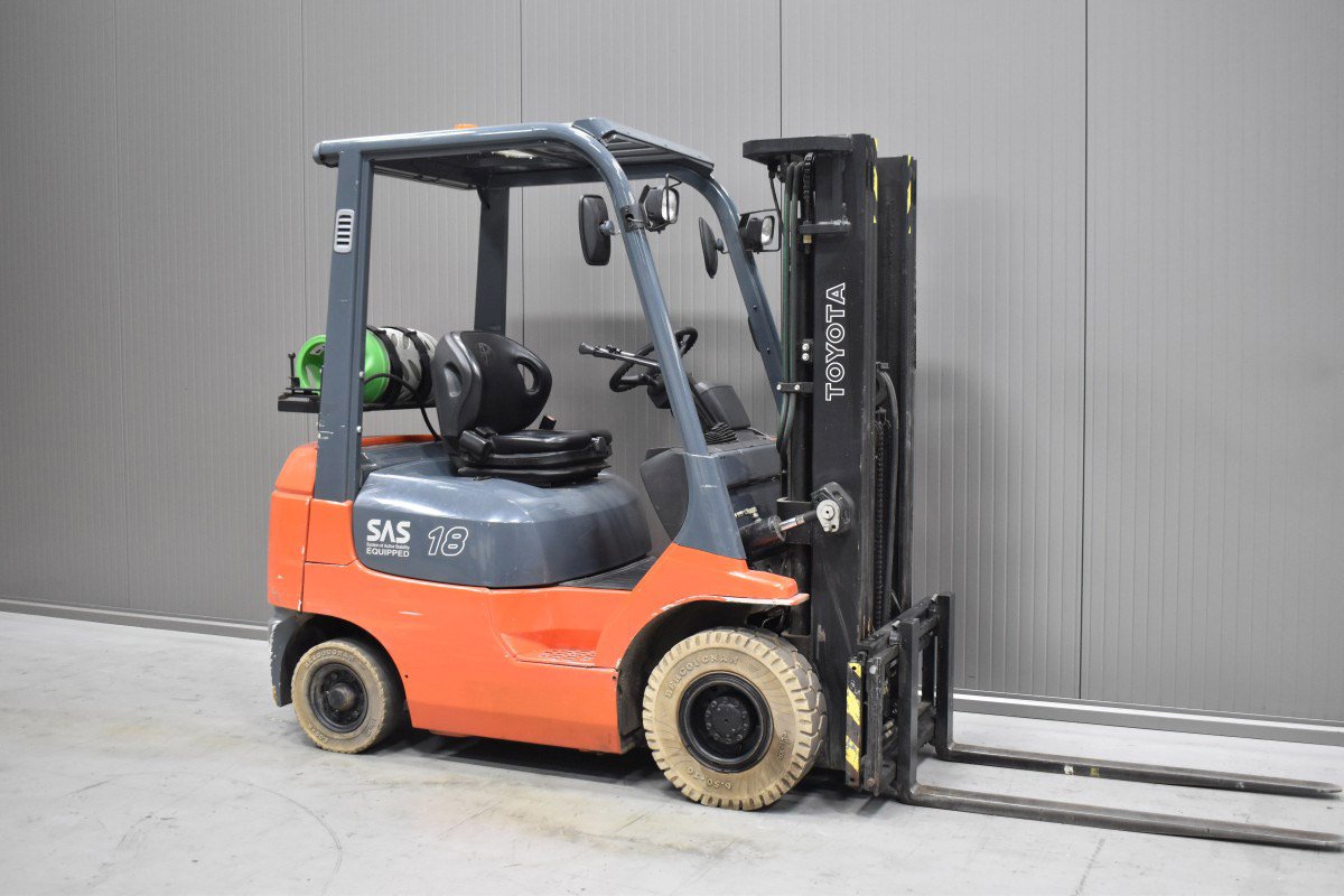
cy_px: 448
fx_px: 1344
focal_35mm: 36
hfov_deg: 53.1
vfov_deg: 36.9
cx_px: 672
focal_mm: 24
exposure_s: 1/50
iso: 1600
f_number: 4
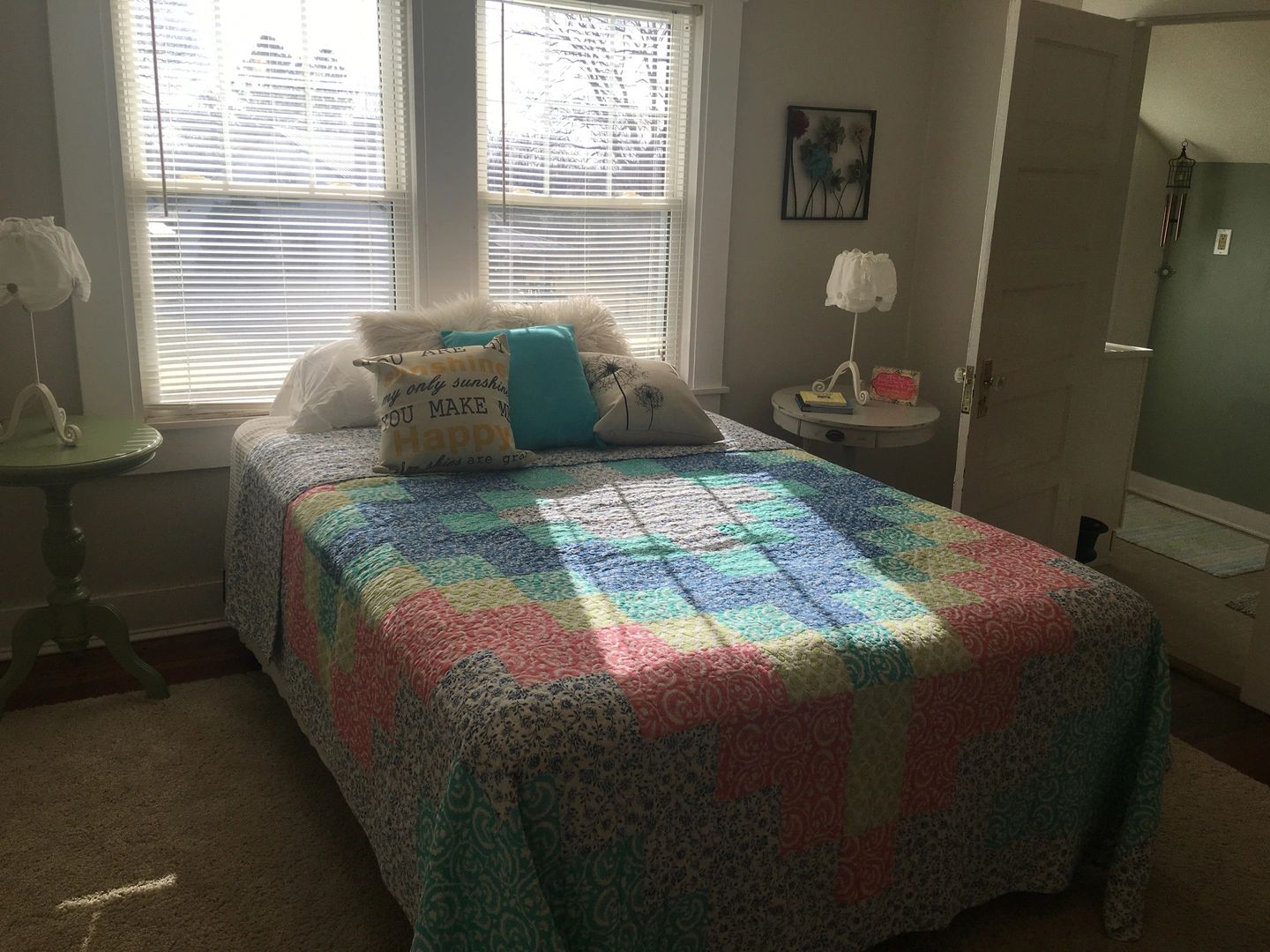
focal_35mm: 29
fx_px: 1064
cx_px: 635
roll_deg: -2.0
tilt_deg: -13.5
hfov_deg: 61.7
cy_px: 476
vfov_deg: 48.2
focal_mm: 4.15
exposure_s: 1/620
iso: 25
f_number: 2.2
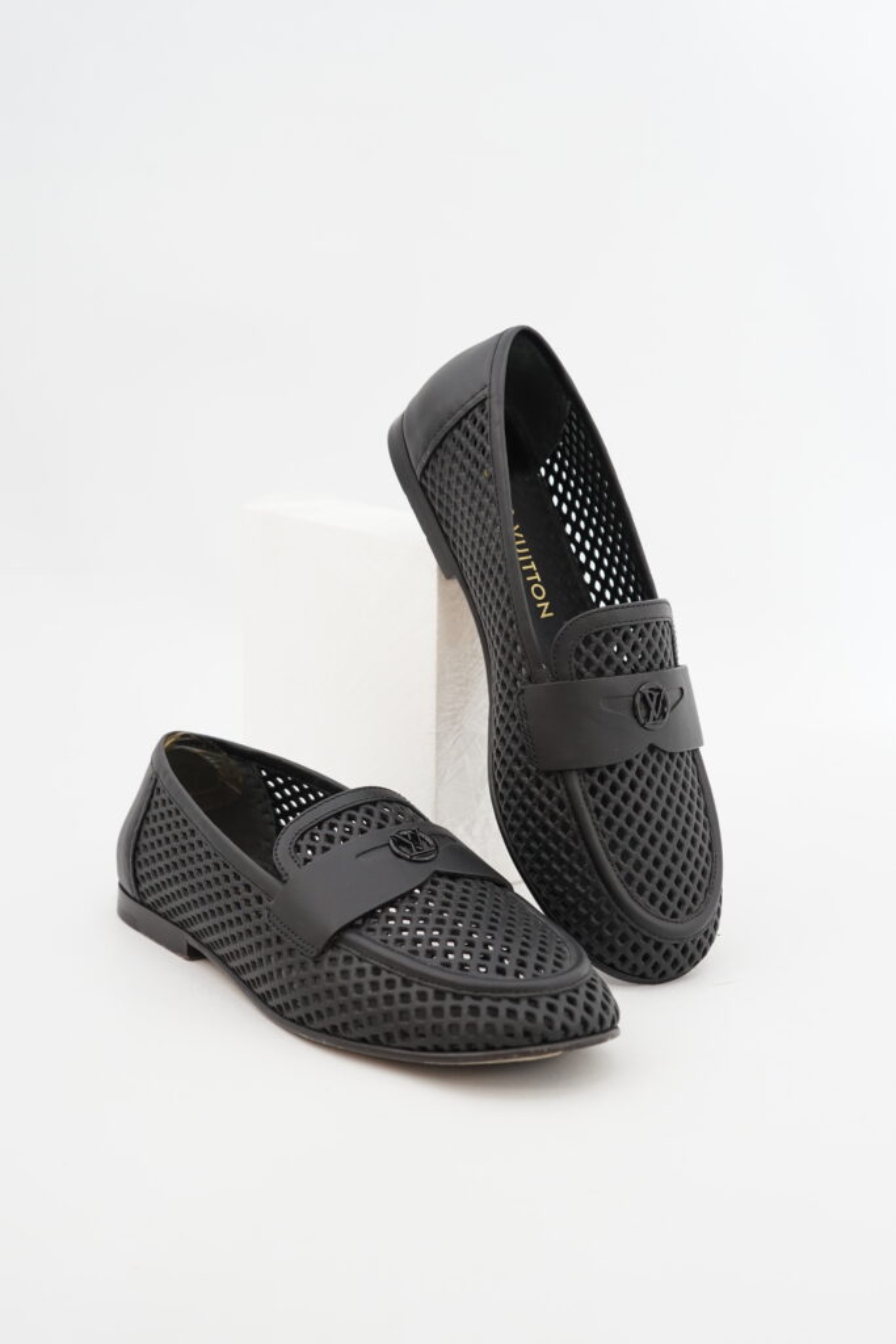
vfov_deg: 39.6
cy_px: 672
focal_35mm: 50
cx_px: 448
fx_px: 1866
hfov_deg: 27.0
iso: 640
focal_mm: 50
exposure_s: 1/10
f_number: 6.3
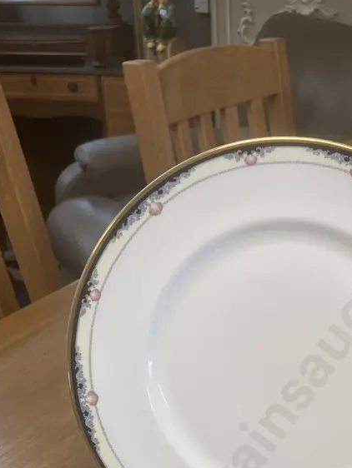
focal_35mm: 51
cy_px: 403
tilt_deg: -30.4
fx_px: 691
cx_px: 290
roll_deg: +0.1
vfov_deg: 35.7
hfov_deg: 27.9
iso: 80
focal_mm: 3.99
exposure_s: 1/100
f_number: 1.8
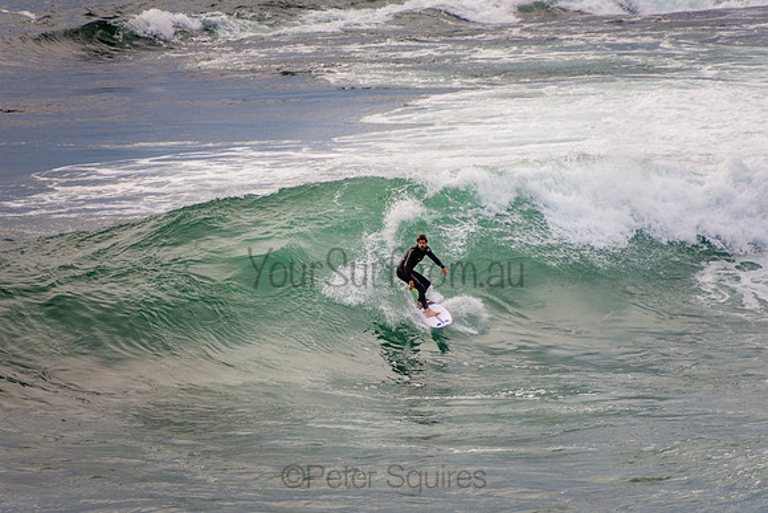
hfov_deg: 3.4
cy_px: 256
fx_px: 12802
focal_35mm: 600
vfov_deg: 2.3
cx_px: 384
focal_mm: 400
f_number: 5.6
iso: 360
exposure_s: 1/800
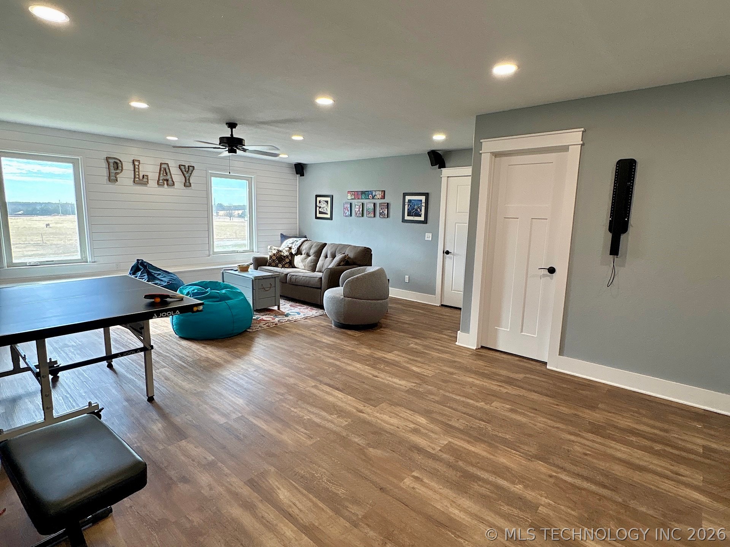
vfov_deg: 85.7
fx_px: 295
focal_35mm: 14
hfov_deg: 102.1
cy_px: 274
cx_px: 365
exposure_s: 1/120
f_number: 2.2
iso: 160
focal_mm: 2.22
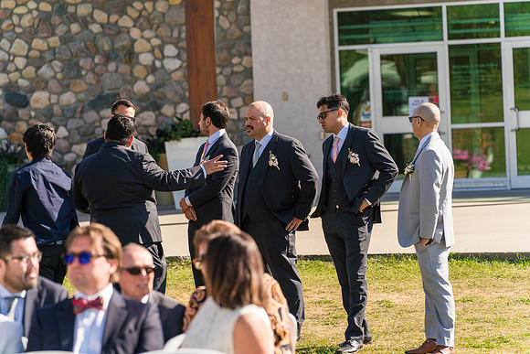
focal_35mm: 150
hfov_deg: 13.7
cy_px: 177
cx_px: 265
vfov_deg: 9.2
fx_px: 2209
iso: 250
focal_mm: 150
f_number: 4
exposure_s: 1/800
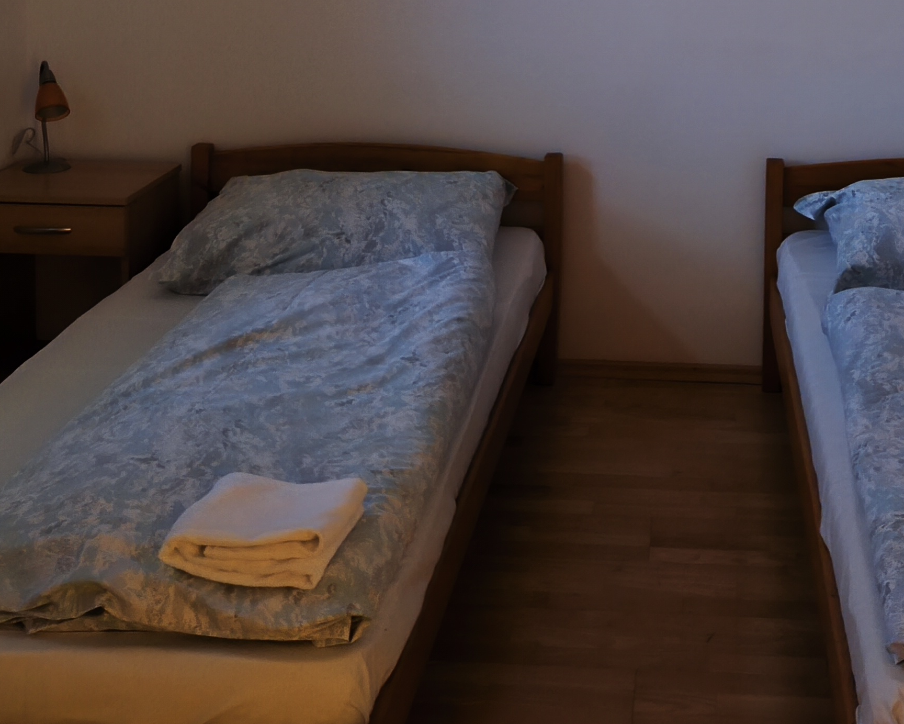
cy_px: -51
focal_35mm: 53
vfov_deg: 26.6
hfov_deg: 34.9
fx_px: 1418
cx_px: 618
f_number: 1.65
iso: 5000
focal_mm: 6.18
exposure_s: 1/14.3
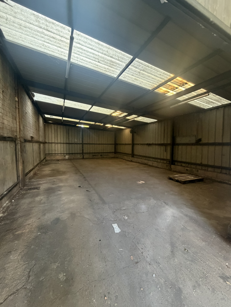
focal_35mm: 14
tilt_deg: -3.0
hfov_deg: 85.7
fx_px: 125
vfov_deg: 102.1
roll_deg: -0.8
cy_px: 154
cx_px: 116
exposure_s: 1/60
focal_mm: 2.22
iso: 500
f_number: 2.2
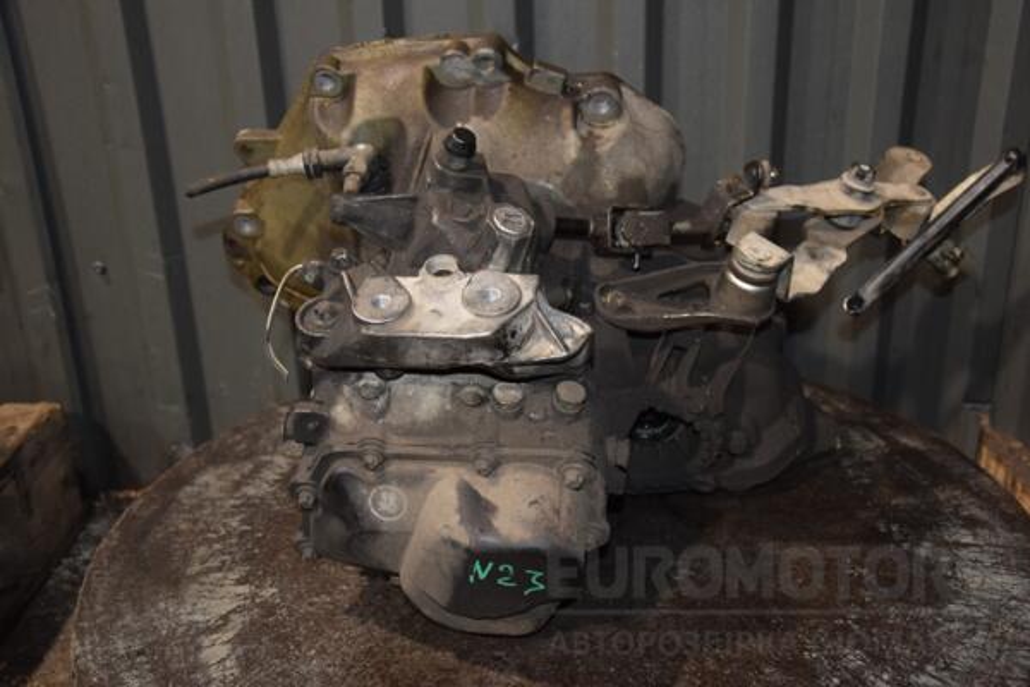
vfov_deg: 34.2
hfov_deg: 49.6
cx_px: 515
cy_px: 344
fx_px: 1116
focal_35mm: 39
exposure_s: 1/60
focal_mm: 26
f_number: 5
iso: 800
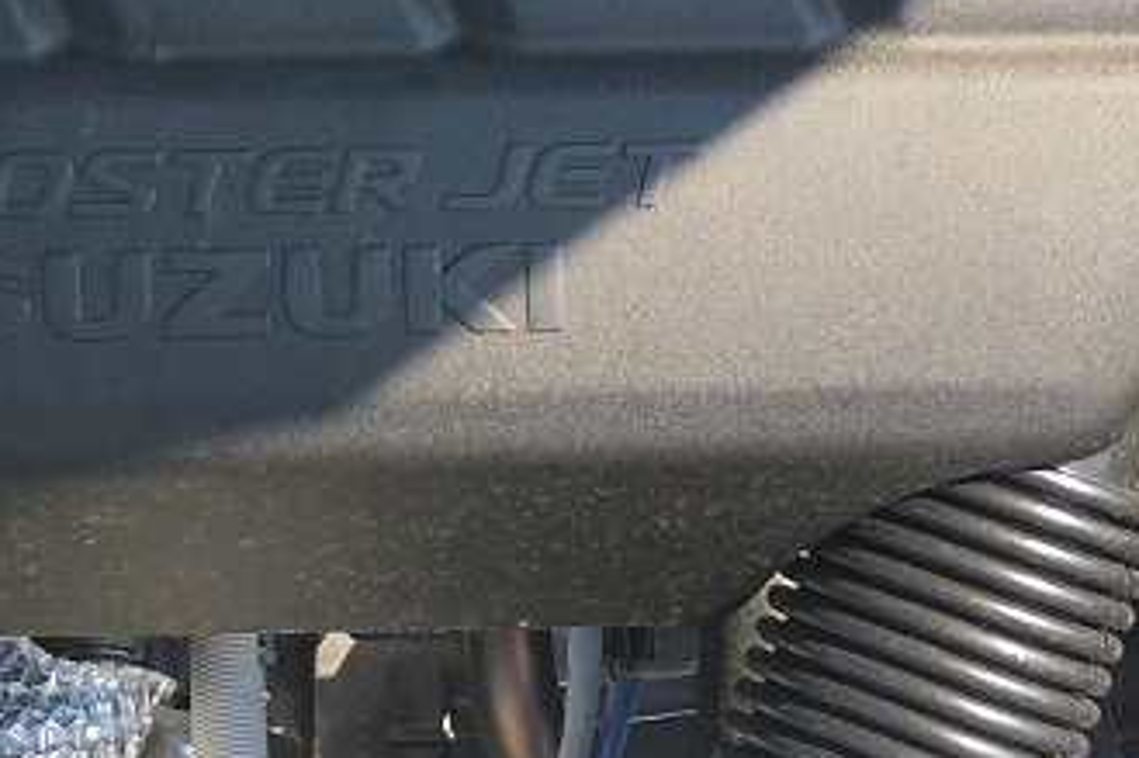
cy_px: 128
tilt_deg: -61.1
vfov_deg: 14.4
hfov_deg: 21.1
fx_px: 2972
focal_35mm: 94
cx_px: 45
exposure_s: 1/407
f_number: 2.2
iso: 25
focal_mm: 4.15
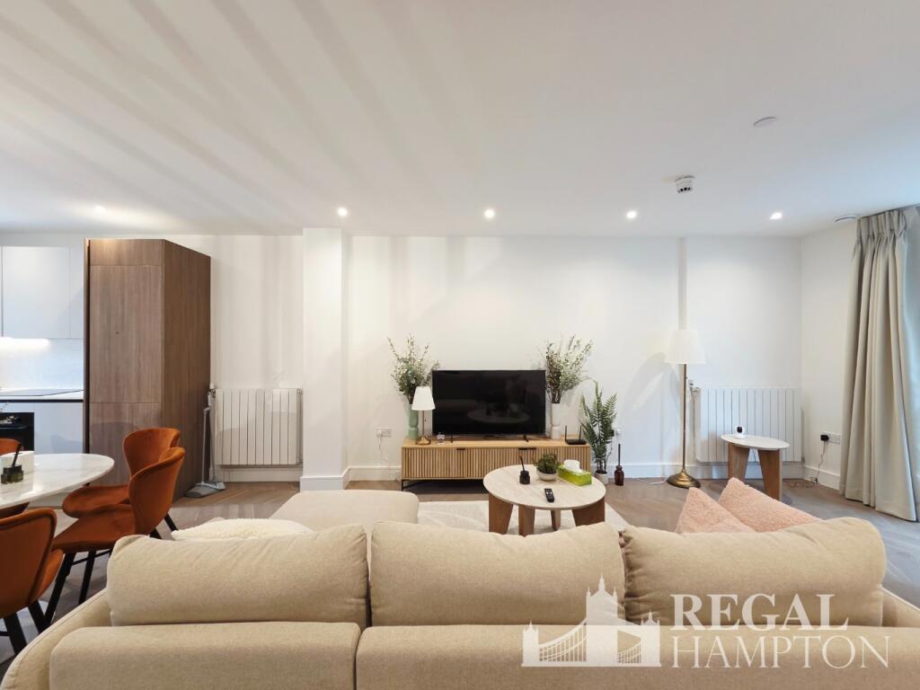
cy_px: 345
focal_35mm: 13
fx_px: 346
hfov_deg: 106.2
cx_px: 460
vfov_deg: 89.9
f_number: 2.2
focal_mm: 2.2
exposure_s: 1/50.3
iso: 160
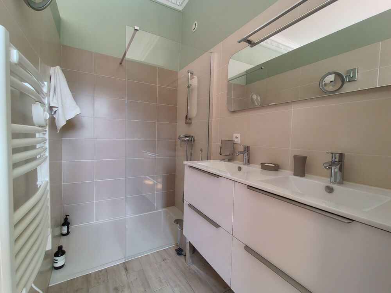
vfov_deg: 78.1
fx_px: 181
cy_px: 146
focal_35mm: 16
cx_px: 196
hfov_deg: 94.5
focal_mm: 1.66
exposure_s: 1/33.3
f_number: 2.2
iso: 209
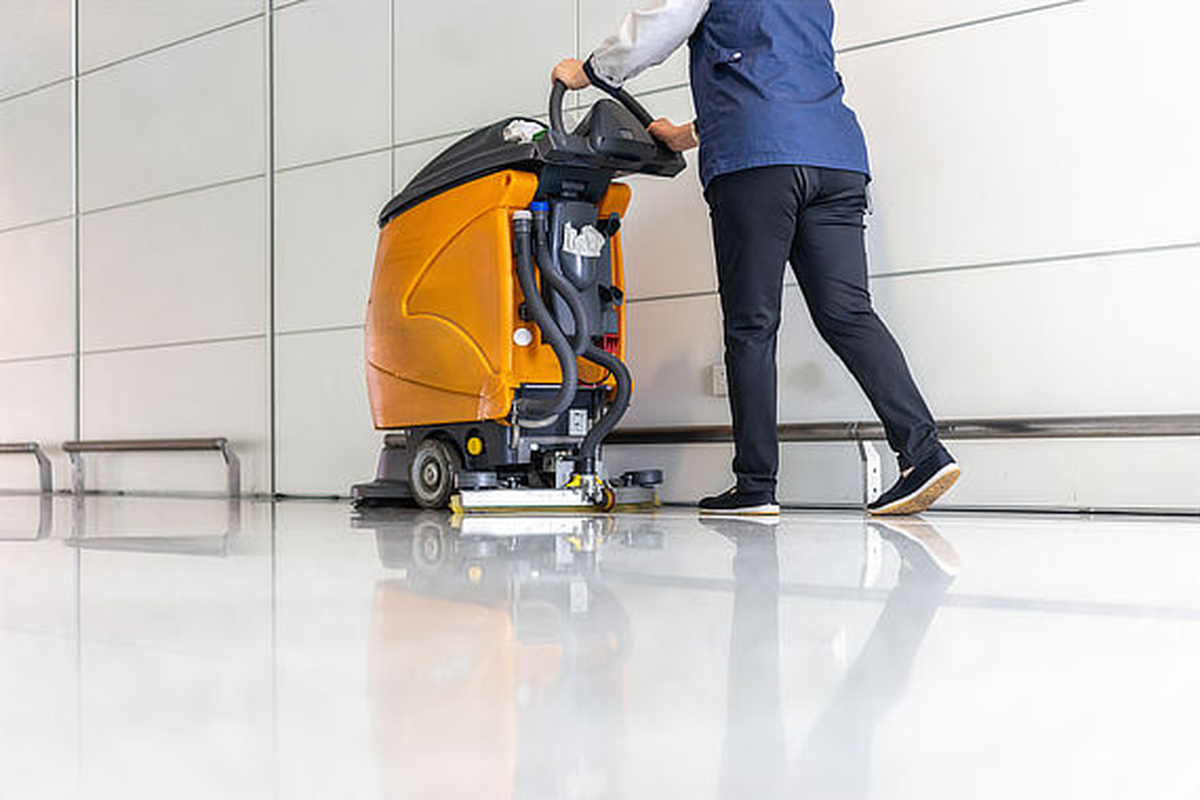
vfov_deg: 24.6
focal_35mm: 55
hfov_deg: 36.2
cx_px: 600
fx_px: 1833
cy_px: 400
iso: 1000
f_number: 1.8
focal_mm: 55
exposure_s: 1/160
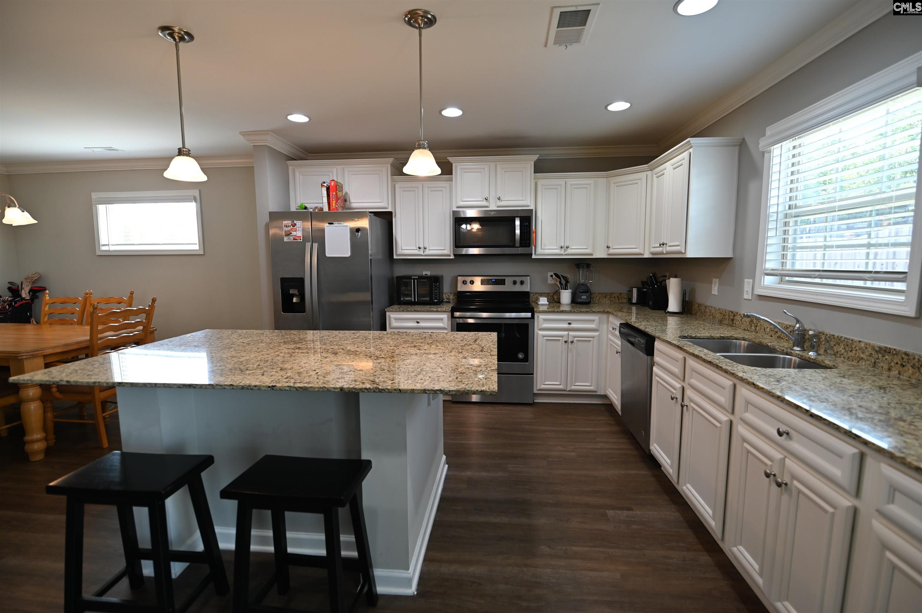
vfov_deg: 73.7
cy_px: 306
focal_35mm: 16
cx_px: 461
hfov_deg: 96.8
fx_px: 409
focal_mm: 16
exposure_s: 1/160
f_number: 2.8
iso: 400
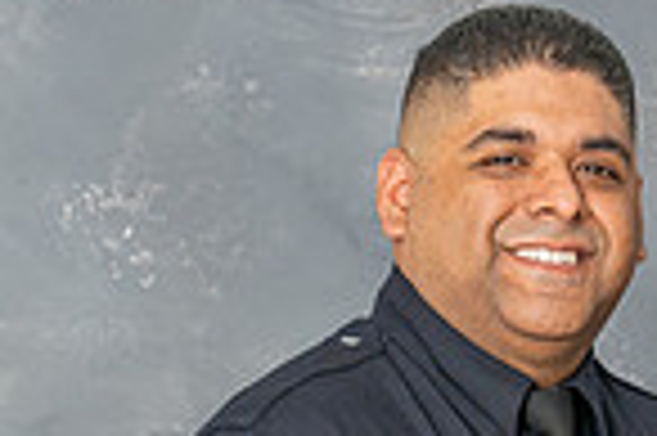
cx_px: 788
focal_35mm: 275
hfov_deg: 7.4
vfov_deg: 4.9
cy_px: 773
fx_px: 5013
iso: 200
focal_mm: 60
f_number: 5.6
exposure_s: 1/200
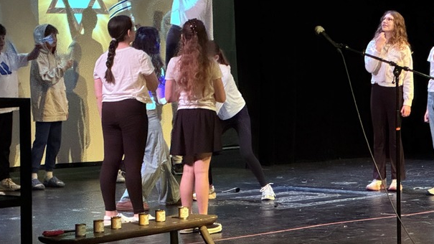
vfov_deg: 8.5
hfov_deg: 15.1
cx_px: 254
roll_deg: +1.5
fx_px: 1634
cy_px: 63
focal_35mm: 142
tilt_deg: -0.5
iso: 1000
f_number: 2.8
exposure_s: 1/40
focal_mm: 9
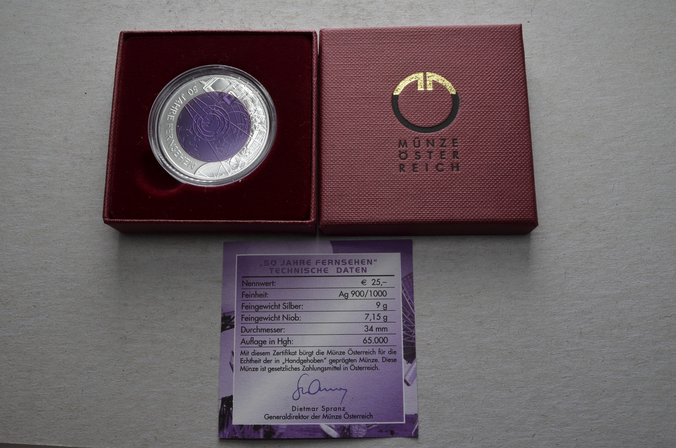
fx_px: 618
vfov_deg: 39.8
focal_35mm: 33
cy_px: 224
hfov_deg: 57.3
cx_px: 338
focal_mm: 22
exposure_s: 1/250
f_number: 14
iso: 400
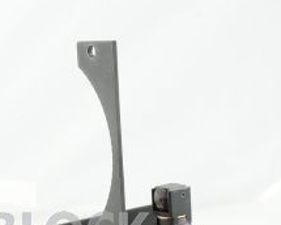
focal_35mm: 144
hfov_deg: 13.3
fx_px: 1198
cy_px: 244
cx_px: 22
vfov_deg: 10.6
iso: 1600
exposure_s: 1/125
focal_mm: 55
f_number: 13
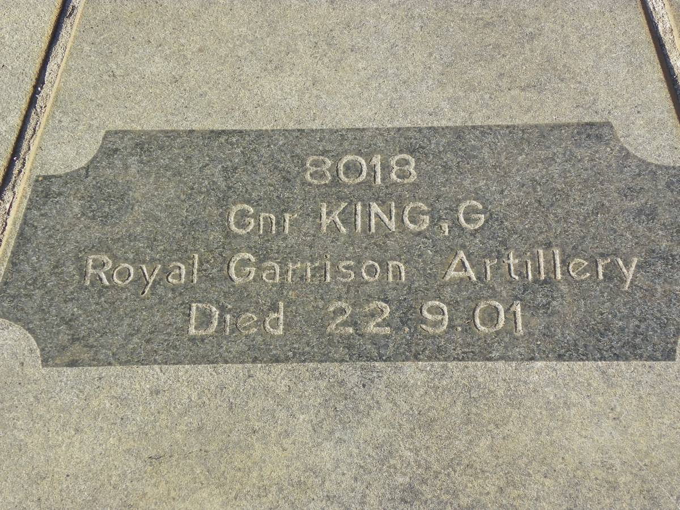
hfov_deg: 24.4
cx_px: 340
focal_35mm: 80
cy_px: 255
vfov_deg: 18.4
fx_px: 1572
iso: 64
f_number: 4
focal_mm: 14.2
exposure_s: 1/160
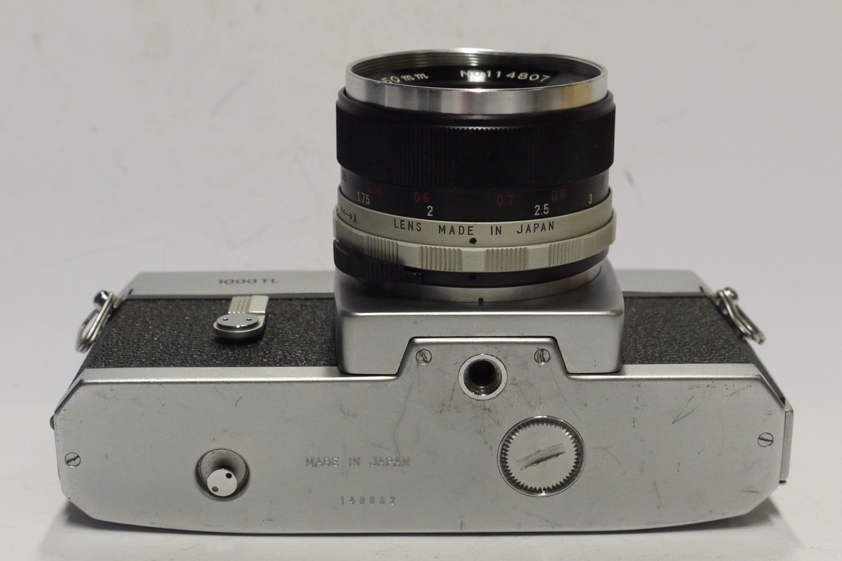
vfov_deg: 21.6
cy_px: 305
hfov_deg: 31.9
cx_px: 420
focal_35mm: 63
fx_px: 1473
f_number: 8
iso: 800
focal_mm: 30
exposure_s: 1/40
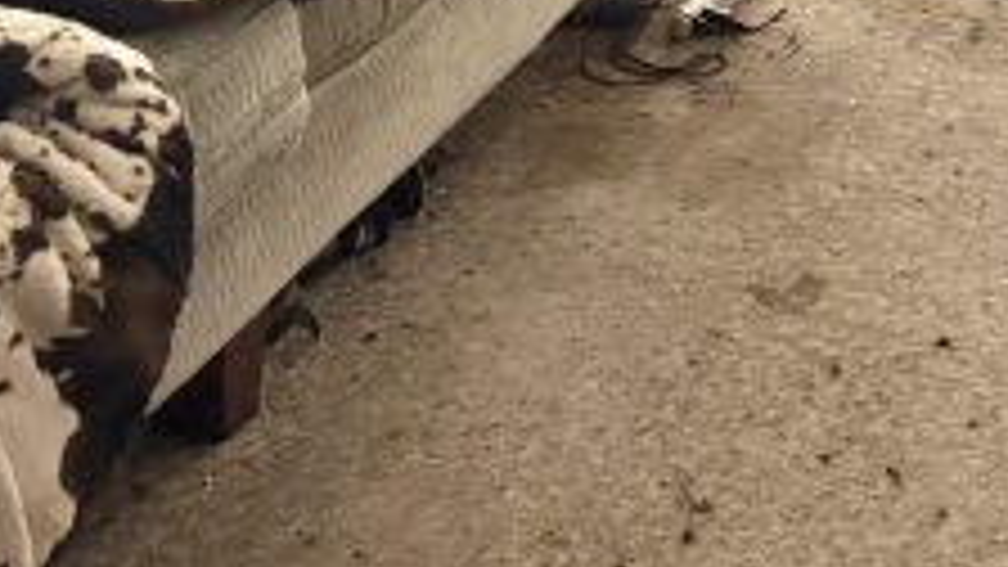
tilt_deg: -14.3
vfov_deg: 14.5
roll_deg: -1.9
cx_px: 911
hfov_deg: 26.3
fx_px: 2085
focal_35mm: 78
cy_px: -274
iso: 400
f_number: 1.78
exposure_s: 1/60
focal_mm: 6.76
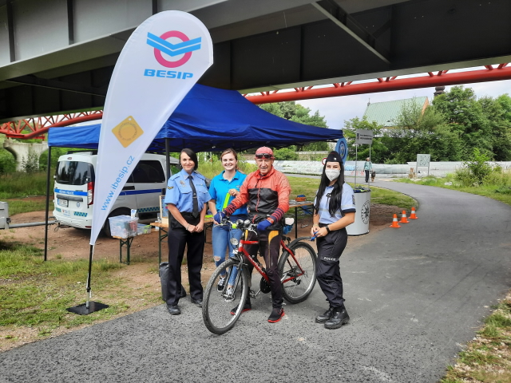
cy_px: 192
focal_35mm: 25
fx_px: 369
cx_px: 256
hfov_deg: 69.4
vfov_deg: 54.9
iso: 32
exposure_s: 1/445
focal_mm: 4.6
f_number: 2
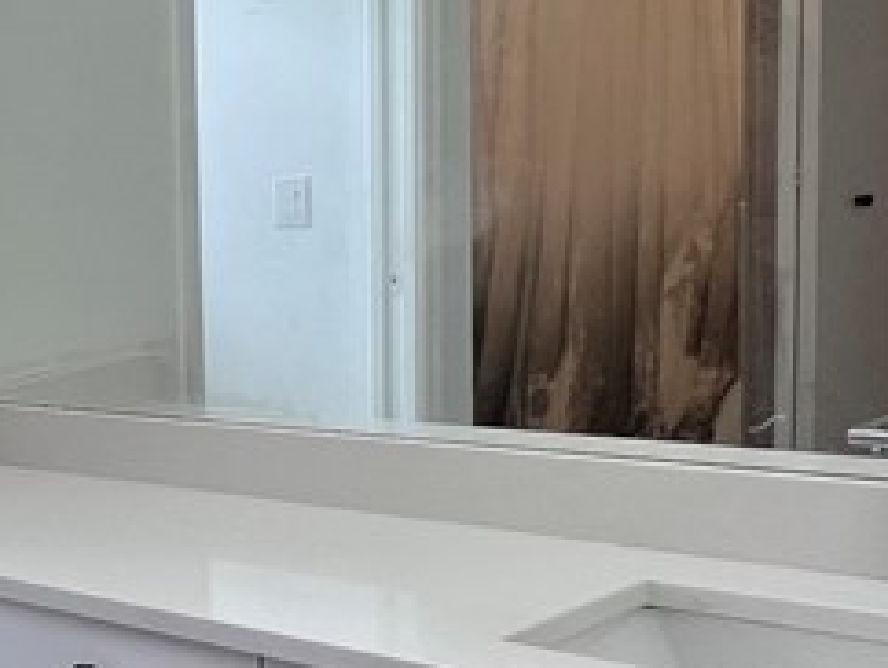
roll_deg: +6.1
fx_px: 1412
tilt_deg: -8.1
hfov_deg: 22.2
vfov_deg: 26.6
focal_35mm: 55
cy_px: 396
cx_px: -686
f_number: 1.8
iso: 40
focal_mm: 1.57
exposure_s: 1/60
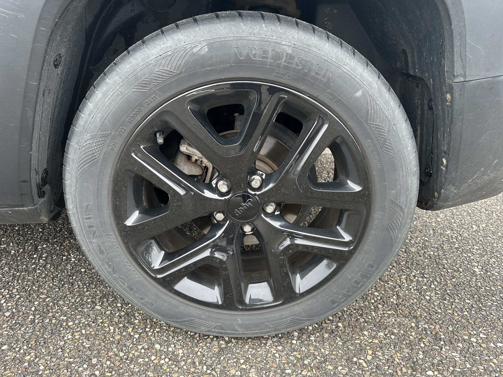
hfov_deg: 71.6
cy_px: 188
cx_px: 252
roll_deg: -0.7
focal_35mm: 24
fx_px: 349
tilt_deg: -27.2
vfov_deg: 56.8
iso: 80
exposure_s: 1/128
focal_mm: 6.86
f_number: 1.78
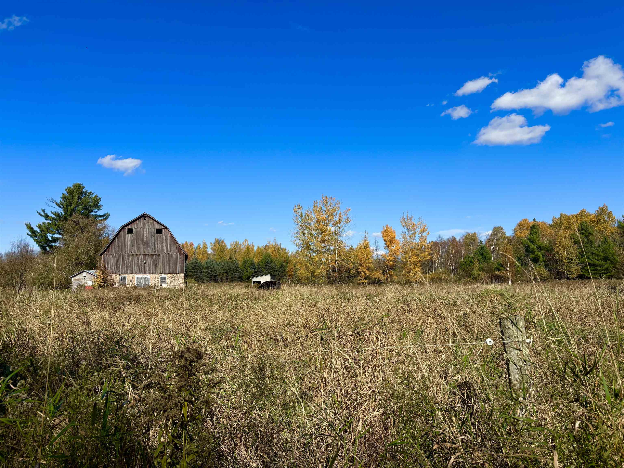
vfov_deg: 53.1
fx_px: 469
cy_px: 234
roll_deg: +0.5
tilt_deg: +6.3
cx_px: 312
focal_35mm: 26
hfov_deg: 67.3
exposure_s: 1/3937
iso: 50
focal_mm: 5.96
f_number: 1.6
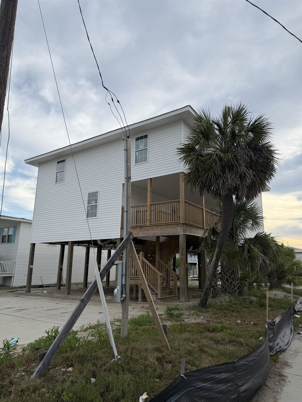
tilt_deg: +13.2
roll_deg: -0.8
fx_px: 279
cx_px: 151
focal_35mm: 24
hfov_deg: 56.8
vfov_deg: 71.6
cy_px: 201
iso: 80
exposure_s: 1/1812
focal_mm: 6.76
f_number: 1.78
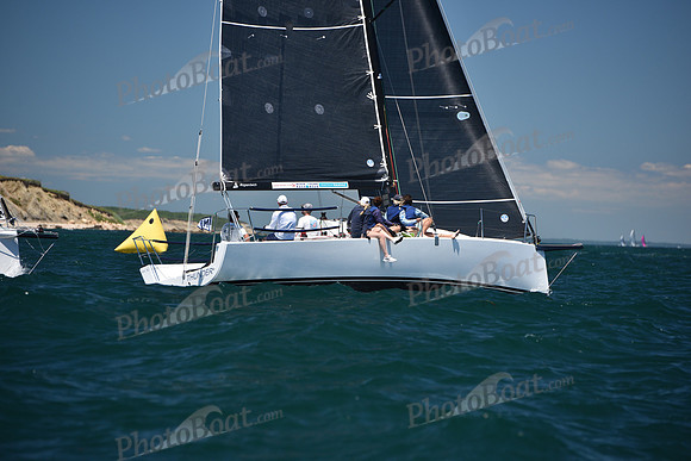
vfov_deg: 6.9
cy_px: 230
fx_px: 3840
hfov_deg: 10.3
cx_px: 346
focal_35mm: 200
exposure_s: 1/800
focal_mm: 200
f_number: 5
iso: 250
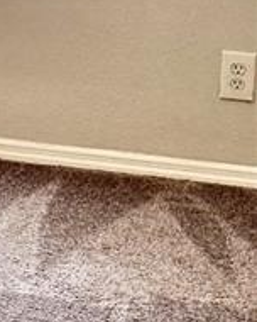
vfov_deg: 12.7
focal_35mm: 148
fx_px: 1407
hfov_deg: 8.7
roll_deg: -0.9
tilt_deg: -5.4
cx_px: -502
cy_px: -59
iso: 160
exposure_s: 1/120
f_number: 1.78
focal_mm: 6.76
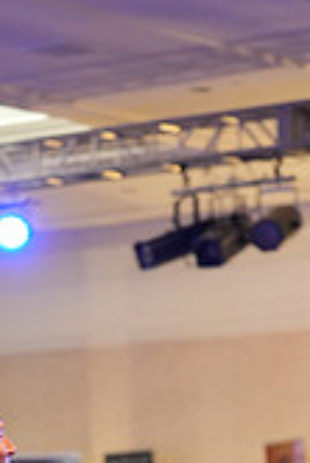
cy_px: 773
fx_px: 2874
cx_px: 247
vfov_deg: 8.9
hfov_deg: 6.2
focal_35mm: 223
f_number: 2
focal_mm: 64
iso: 4000
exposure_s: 1/500
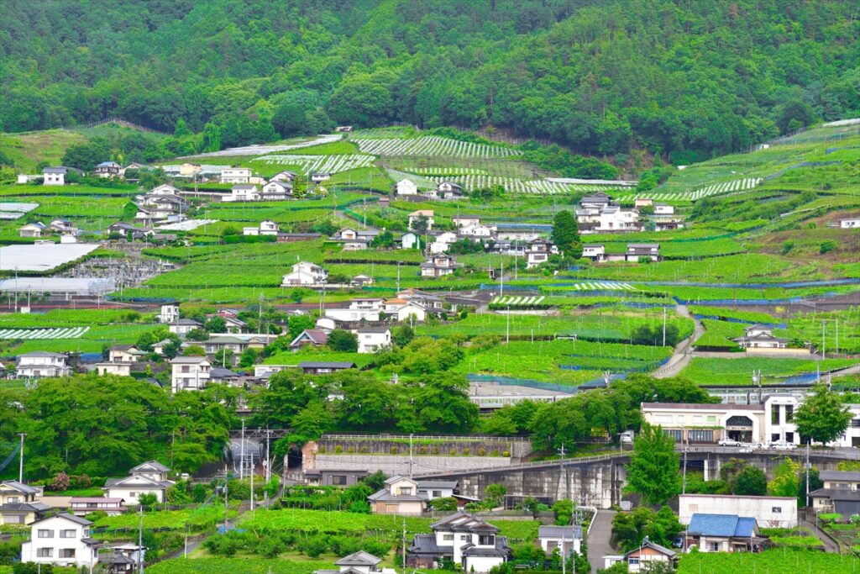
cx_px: 430
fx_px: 2867
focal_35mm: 120
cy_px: 287
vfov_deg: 11.4
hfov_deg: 17.1
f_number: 8
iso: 640
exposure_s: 1/640
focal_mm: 80
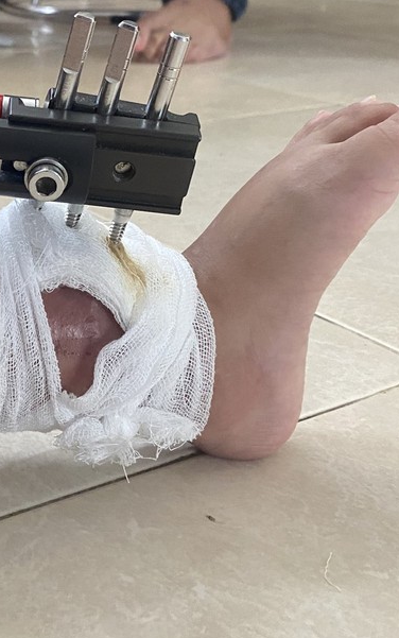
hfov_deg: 22.2
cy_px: 273
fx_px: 956
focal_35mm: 55
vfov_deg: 36.8
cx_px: -46
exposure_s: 1/60
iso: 320
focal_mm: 4.25
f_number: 1.8
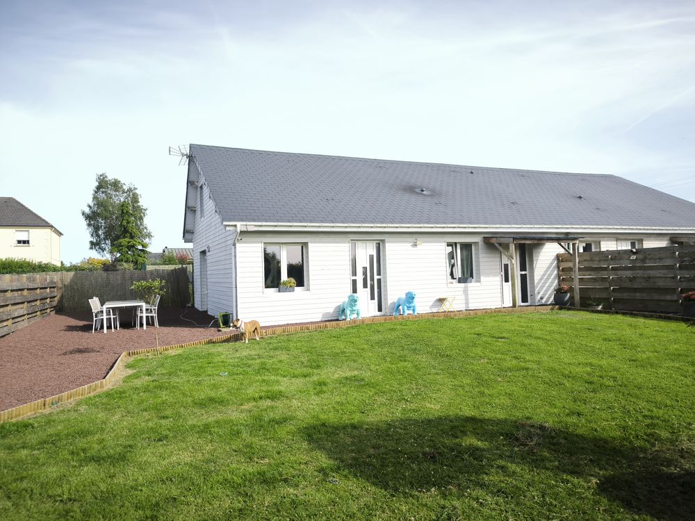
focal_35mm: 24
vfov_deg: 56.8
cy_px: 260
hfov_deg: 71.6
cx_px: 348
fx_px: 482
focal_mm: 6.92
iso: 50
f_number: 1.9
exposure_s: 1/701
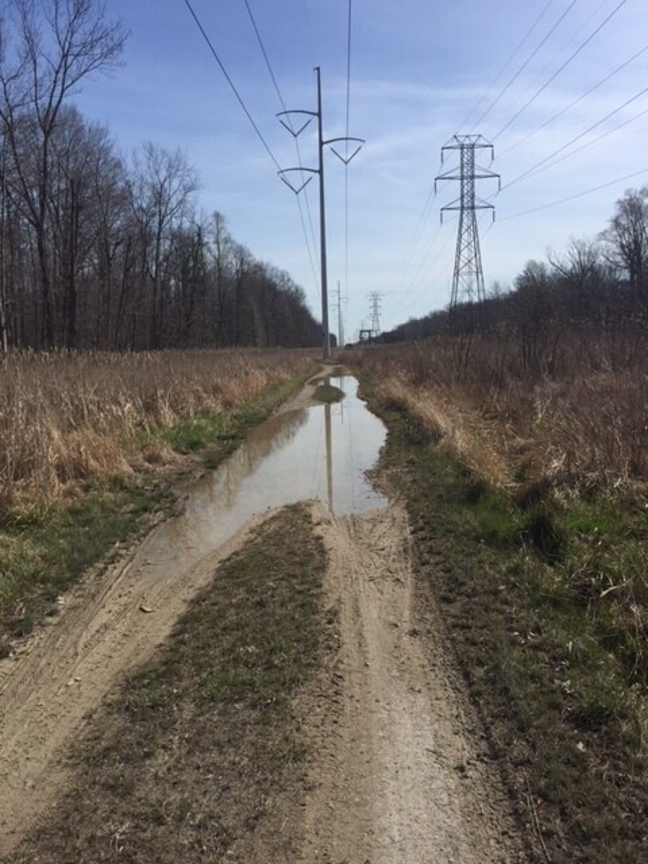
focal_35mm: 29
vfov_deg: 61.7
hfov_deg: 48.2
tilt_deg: -5.6
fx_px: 724
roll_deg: +1.3
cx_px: 324
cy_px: 432
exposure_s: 1/3597
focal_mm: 4.15
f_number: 2.2
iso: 32
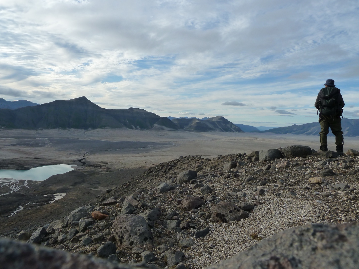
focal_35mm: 25
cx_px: 180
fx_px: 259
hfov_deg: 69.4
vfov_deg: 54.9
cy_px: 134
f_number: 4.5
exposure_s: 1/500
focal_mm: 4.1
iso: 125
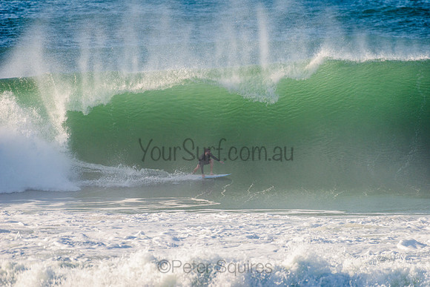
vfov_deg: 2.8
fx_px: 5973
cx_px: 215
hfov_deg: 4.1
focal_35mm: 500
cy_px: 144
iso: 200
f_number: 5.6
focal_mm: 500
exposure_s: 1/1600
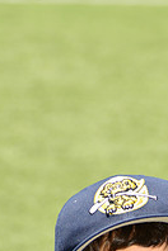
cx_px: 169
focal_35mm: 541
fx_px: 3787
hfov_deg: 2.5
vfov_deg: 3.8
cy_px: 309
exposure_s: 1/250
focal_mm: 185
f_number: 11
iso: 250
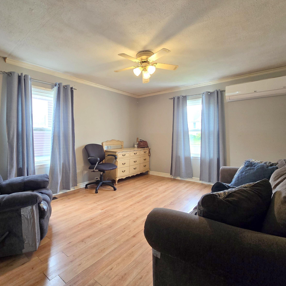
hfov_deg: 86.7
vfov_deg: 87.4
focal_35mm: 16
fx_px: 150
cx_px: 120
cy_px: 139
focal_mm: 2.2
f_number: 2.2
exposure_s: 1/60
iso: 160
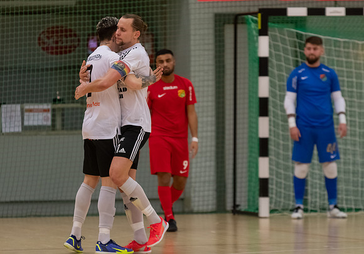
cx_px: 145
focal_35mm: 330
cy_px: 108
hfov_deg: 6.2
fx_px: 3381
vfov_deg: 4.3
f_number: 3.2
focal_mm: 185
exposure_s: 1/800
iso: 1400
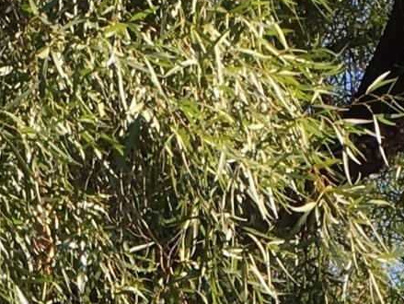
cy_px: 684
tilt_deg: -0.7
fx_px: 2313
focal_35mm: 198
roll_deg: +3.1
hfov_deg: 10.0
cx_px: 215
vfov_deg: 7.1
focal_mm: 4.15
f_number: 2.2
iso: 25
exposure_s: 1/527
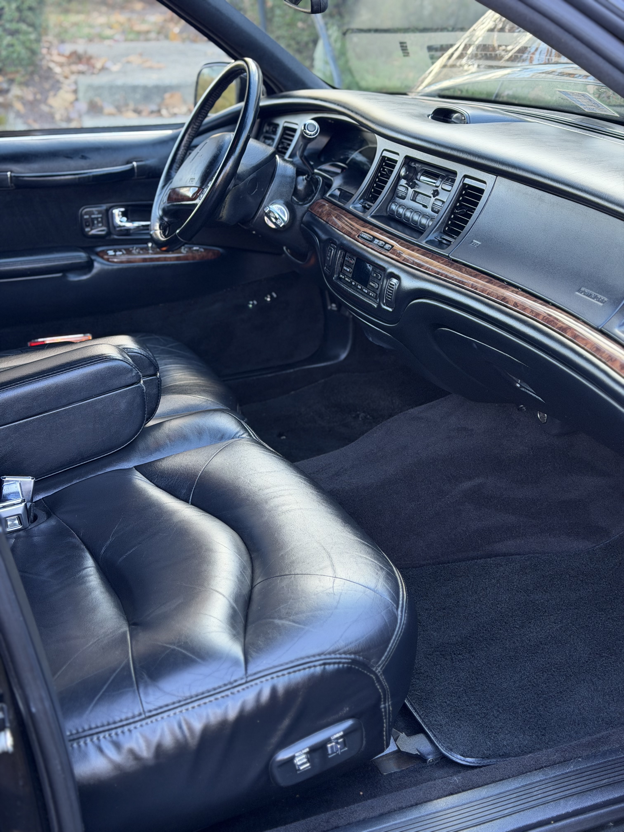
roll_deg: -1.9
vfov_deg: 39.7
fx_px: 1154
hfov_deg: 30.3
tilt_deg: -19.3
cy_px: 416
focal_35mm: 48
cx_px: 312
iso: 160
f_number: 1.78
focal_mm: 6.76
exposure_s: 1/94
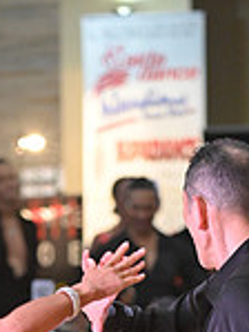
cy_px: 530
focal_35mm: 505
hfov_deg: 2.9
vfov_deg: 3.9
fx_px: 4837
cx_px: 83
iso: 3200
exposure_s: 1/400
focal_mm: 135
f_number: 4.5
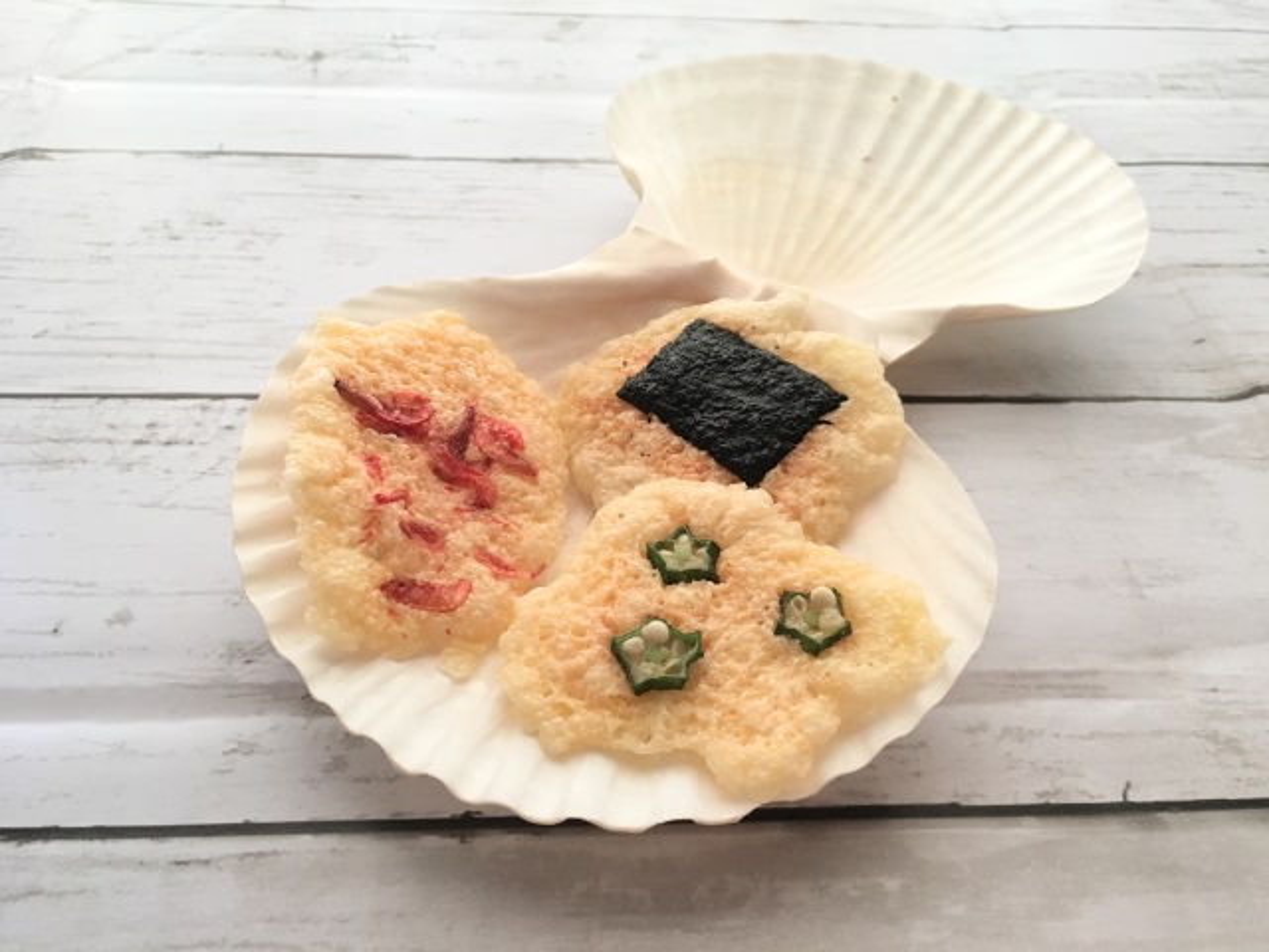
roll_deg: -4.7
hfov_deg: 61.7
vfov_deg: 48.2
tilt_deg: -42.2
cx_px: 634
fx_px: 1063
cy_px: 476
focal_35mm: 29
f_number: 2.2
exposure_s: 1/30
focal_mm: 4.15
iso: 125
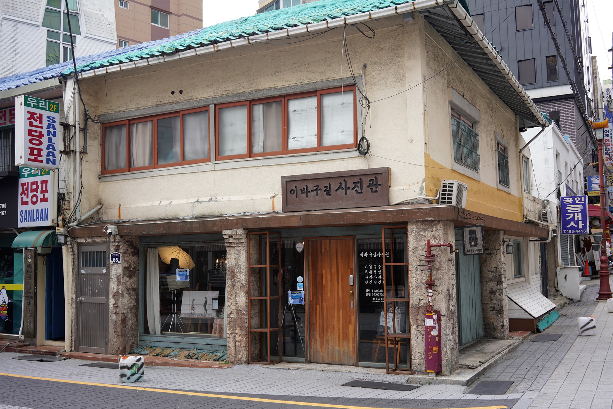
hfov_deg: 54.4
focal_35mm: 35
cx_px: 306
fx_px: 596
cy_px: 204
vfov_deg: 37.9
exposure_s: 1/100
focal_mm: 35
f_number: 8
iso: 200
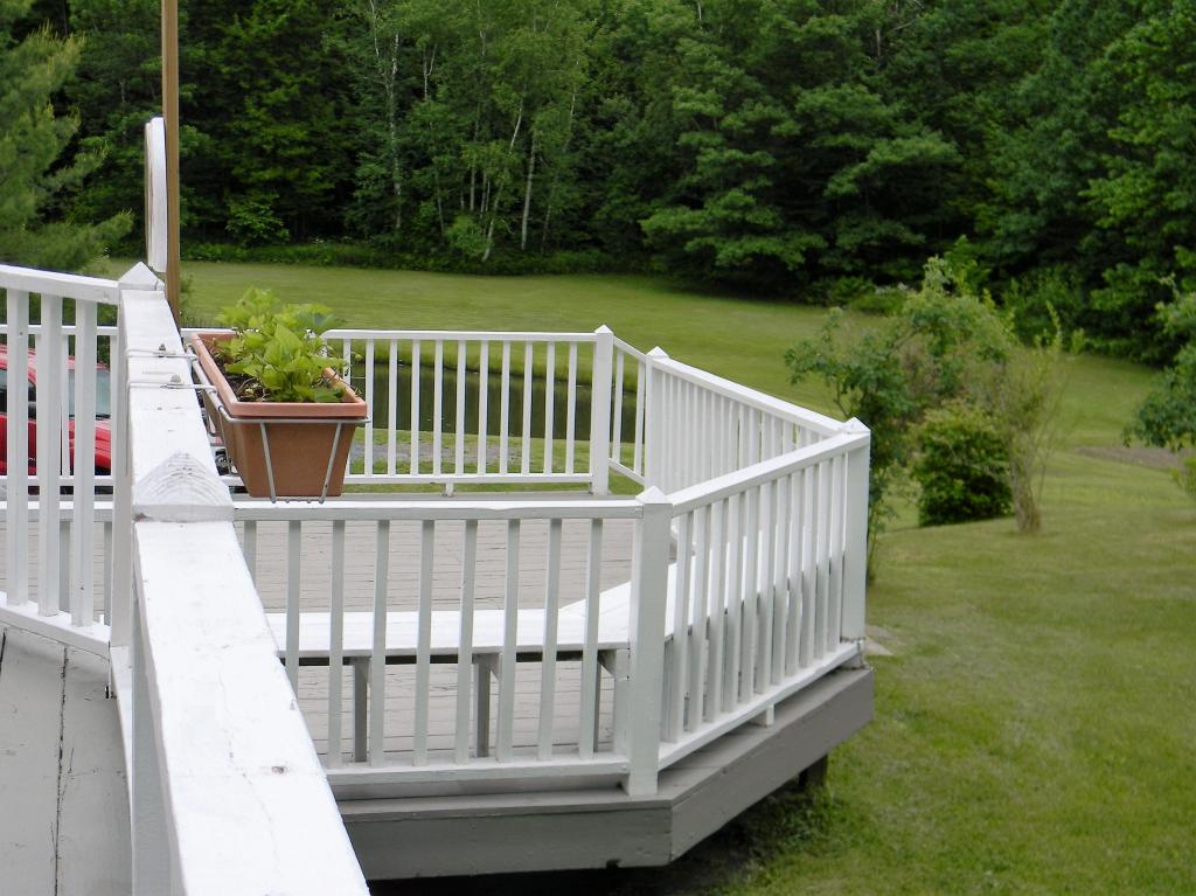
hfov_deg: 40.5
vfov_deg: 30.9
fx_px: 1623
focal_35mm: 47
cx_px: 598
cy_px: 448
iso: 80
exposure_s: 1/524
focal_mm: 8.6
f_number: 3.9
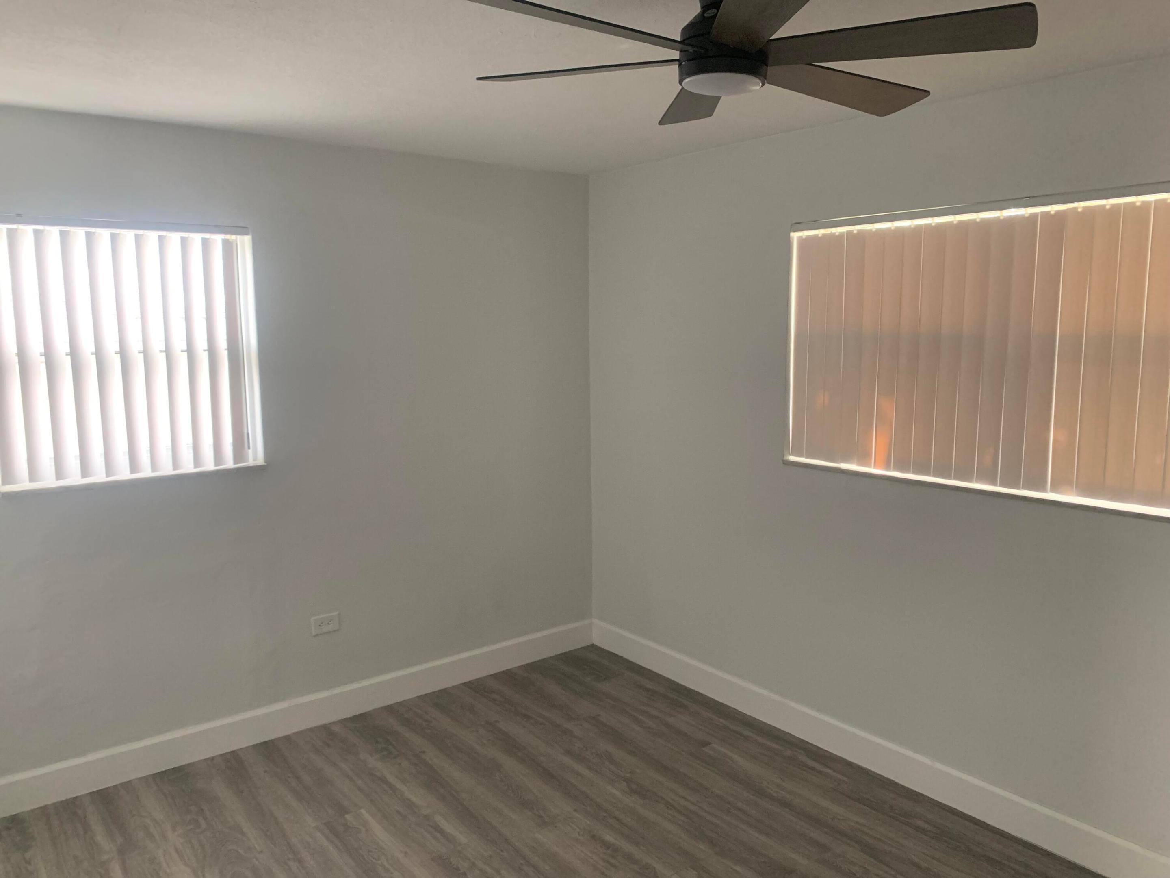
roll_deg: +0.6
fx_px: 879
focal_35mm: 26
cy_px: 439
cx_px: 585
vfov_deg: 53.1
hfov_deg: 67.3
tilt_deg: -8.6
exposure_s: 1/60
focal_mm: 4.25
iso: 400
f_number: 1.8
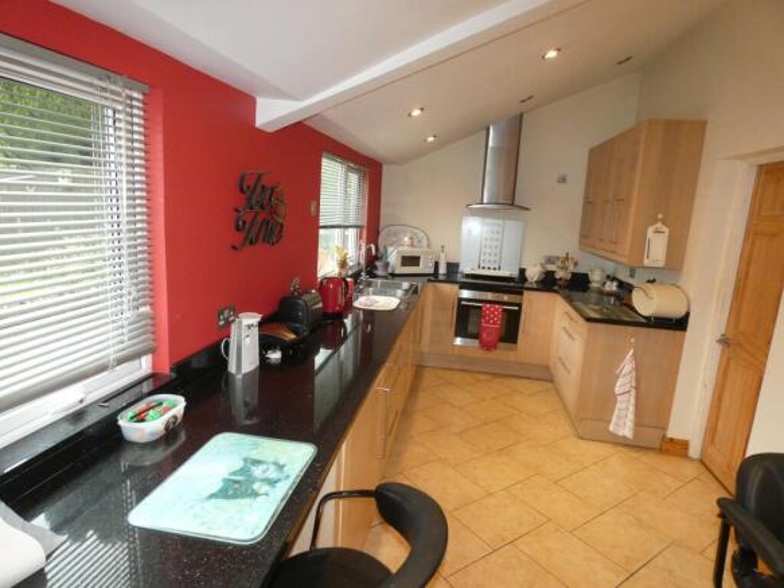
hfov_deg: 81.8
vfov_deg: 66.0
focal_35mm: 20
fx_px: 453
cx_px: 392
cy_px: 294
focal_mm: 3.6
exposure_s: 1/60
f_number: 2.8
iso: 500
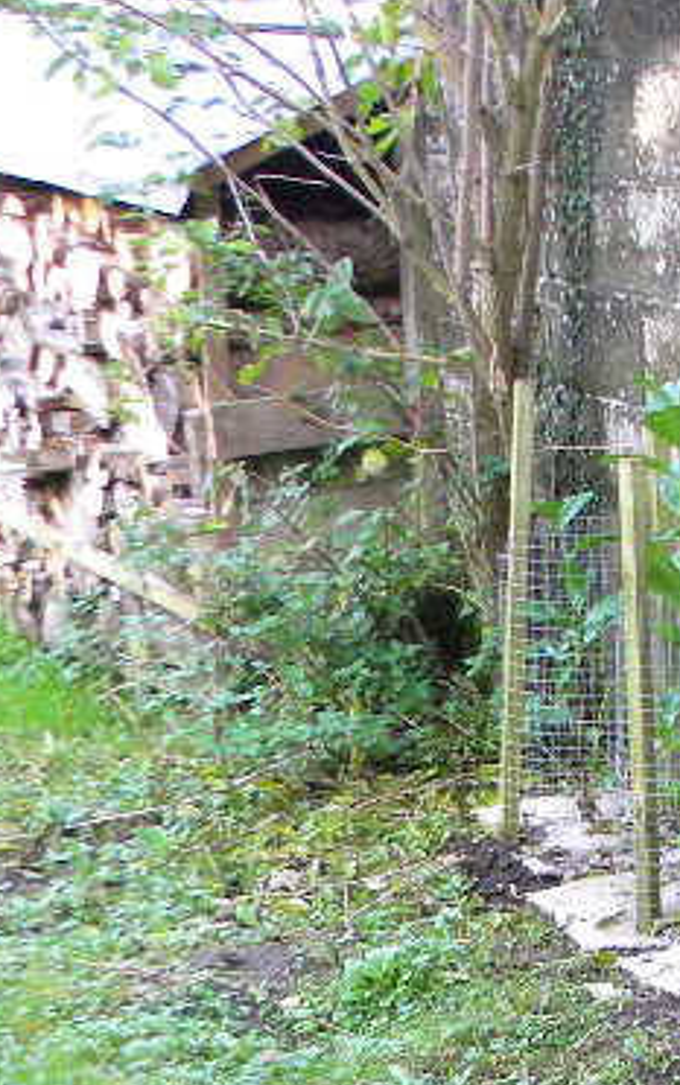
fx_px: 3109
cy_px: 945
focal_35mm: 105
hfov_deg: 11.2
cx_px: 1380
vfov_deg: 19.5
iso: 158
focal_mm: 6.4
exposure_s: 1/59.8
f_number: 3.7
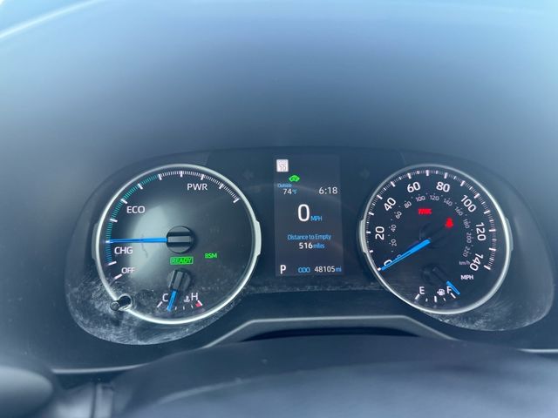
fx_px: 387
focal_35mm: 24
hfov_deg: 71.6
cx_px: 279
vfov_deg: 56.8
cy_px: 209
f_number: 1.78
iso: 200
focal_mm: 6.76
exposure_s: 1/100
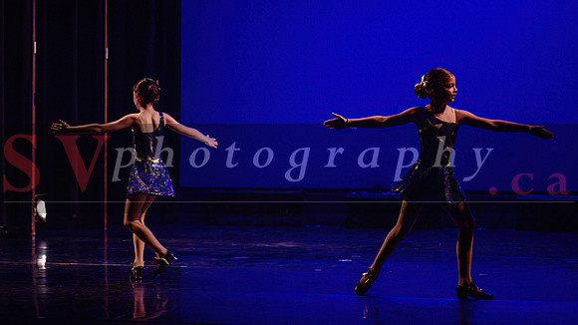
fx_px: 1989
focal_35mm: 130
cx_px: 288
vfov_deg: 9.3
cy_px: 86
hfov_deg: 16.5
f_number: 2.8
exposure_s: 1/125
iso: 1600
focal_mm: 98
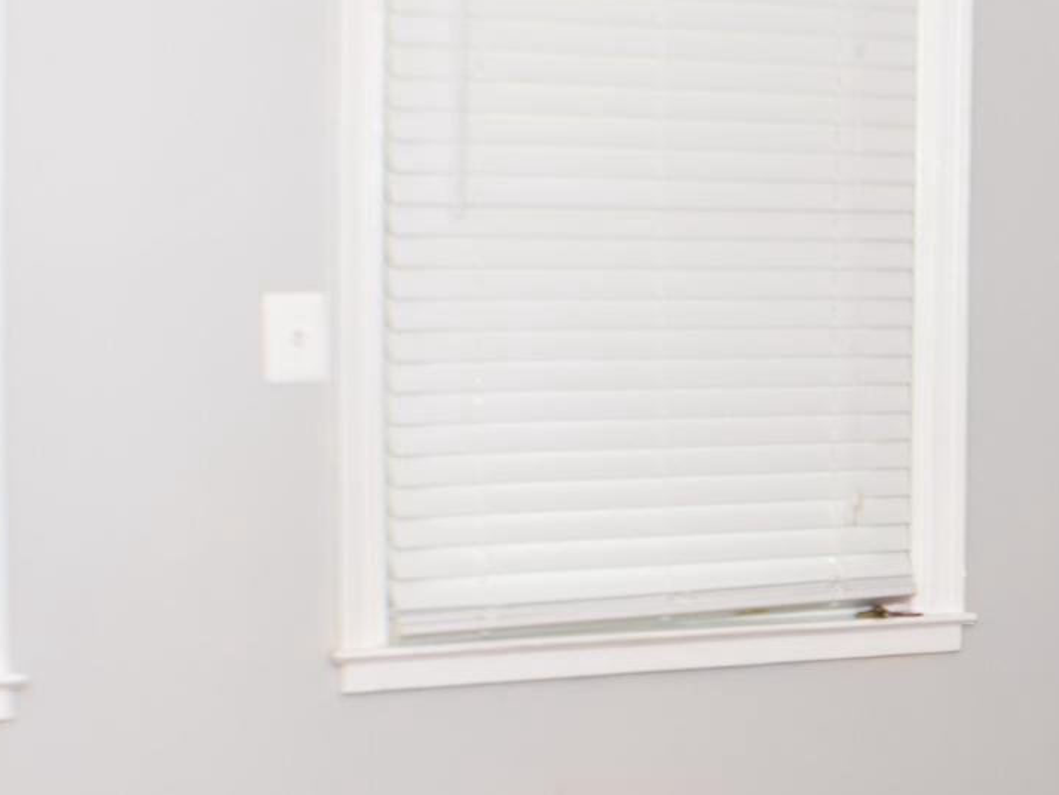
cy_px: 628
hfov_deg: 14.7
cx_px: 1340
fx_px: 3928
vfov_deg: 11.5
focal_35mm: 128
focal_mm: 31
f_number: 6.3
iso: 640
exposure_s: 1/60
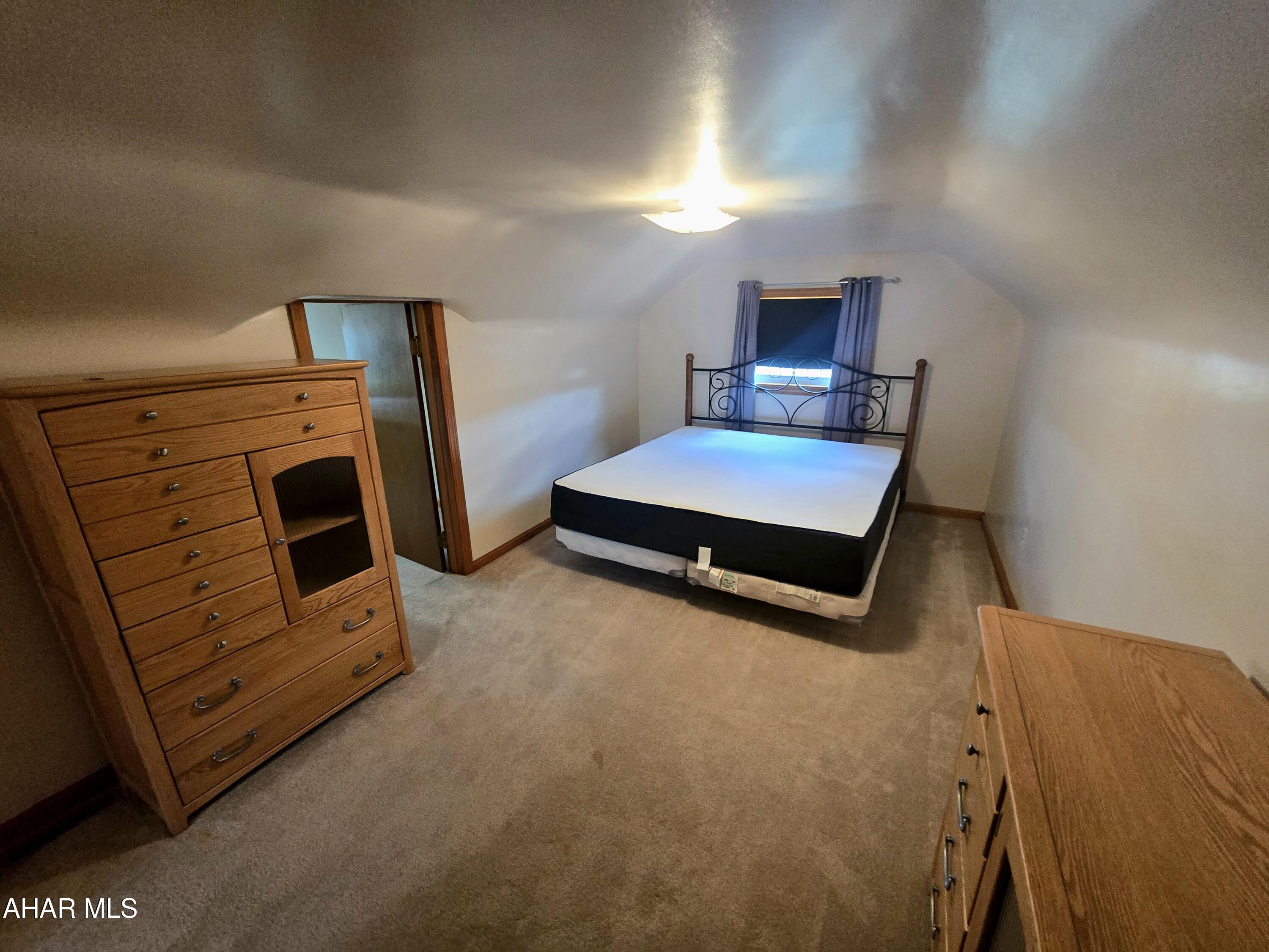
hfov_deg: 106.2
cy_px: 476
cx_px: 634
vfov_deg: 89.9
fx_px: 477
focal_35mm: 13
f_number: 2.2
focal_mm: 2.2
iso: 800
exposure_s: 1/60.2
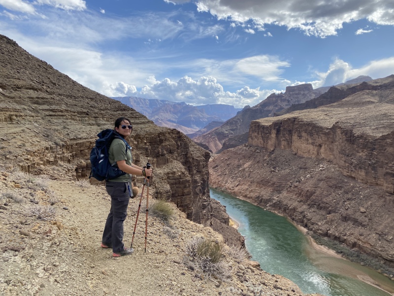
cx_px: 197
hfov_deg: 67.3
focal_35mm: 26
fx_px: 296
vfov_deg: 53.1
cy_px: 148
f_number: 1.8
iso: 32
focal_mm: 4.25
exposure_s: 1/2817
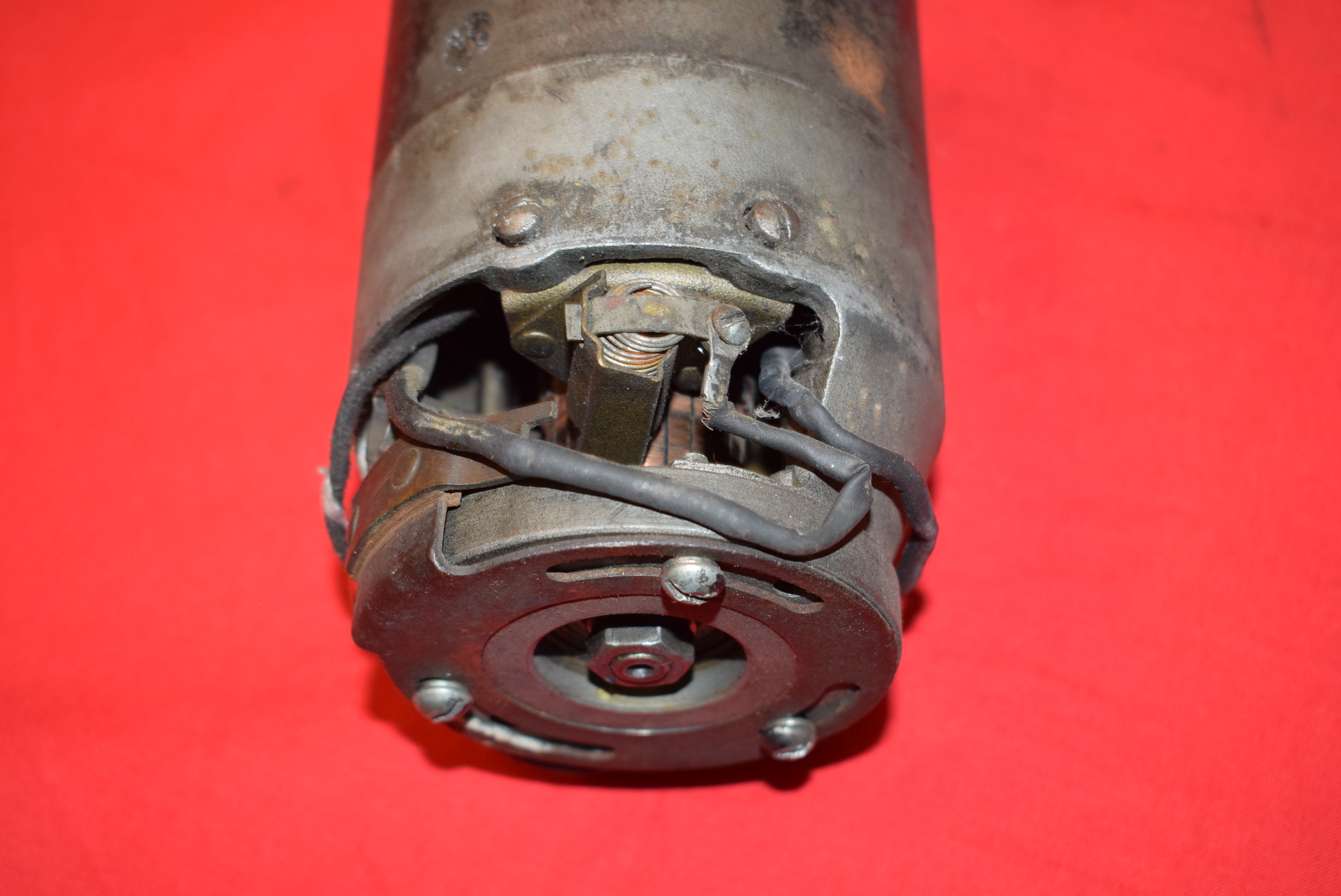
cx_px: 670
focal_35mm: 54
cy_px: 448
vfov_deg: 25.1
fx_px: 2013
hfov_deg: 36.8
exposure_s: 1/160
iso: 800
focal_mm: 36
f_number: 5.6
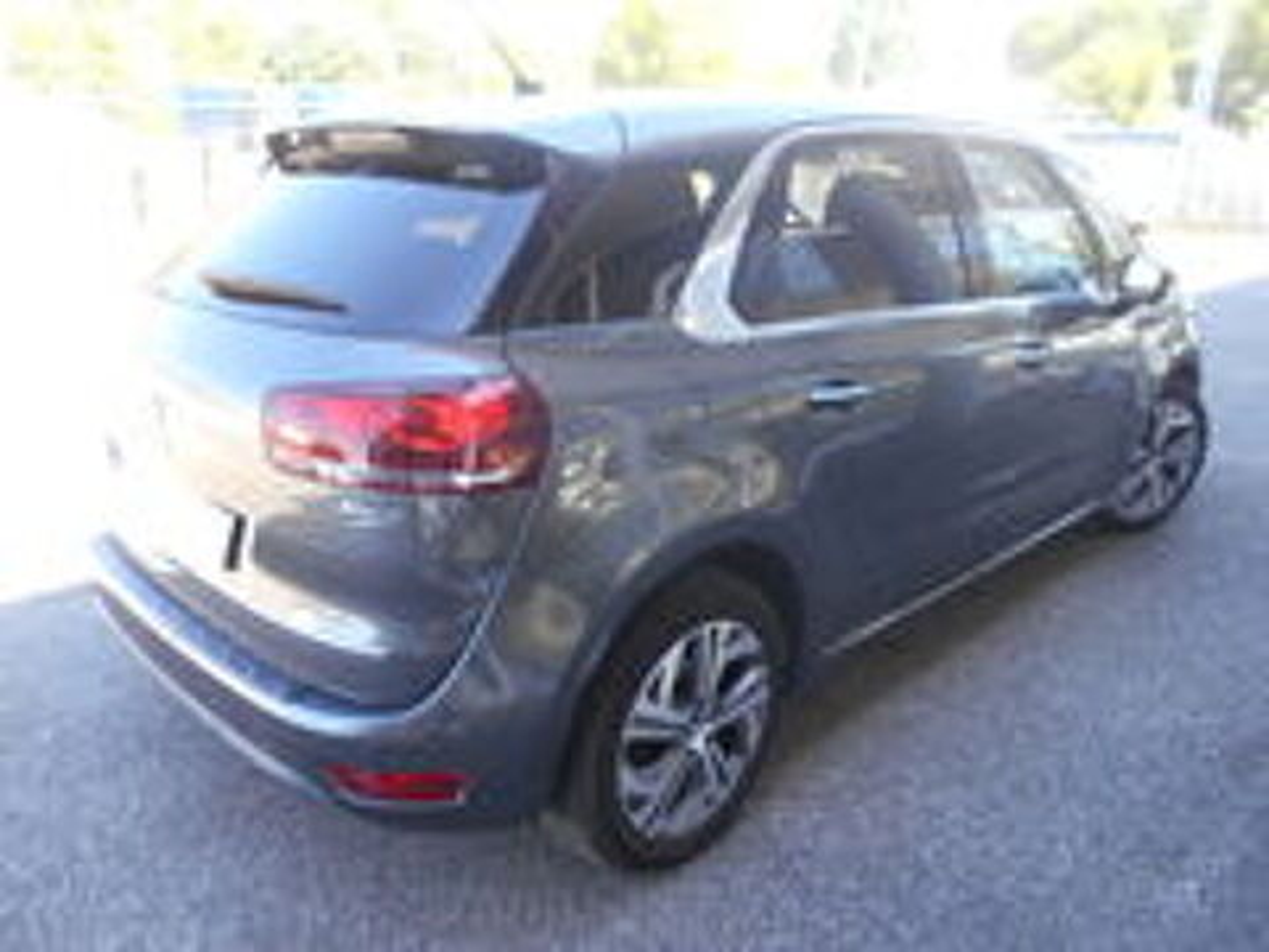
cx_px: 634
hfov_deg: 67.3
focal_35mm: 26
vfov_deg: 53.1
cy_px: 476
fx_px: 953
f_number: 3.2
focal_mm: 4.6
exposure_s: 1/40
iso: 80
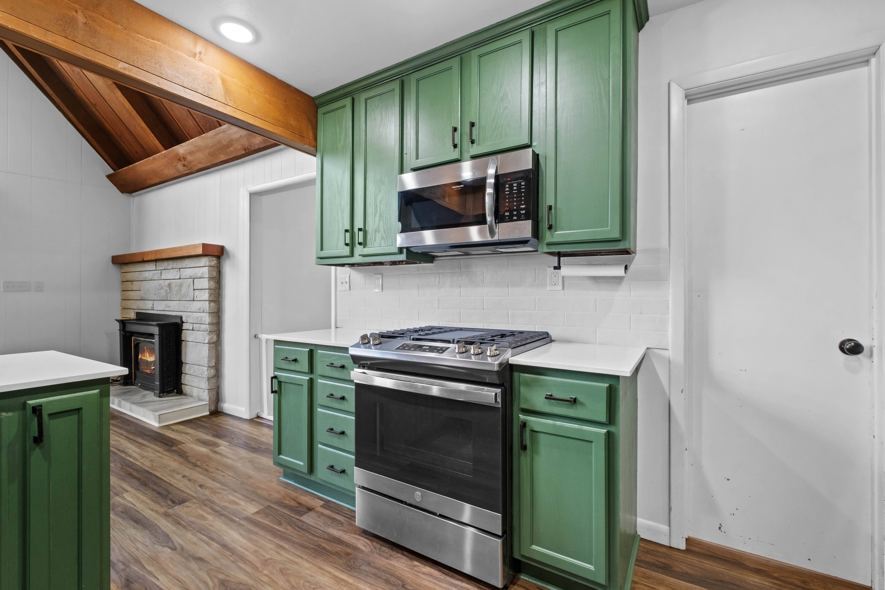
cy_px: 295
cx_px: 442
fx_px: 369
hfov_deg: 100.4
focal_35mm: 15
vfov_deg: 77.3
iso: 1000
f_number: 8
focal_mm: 10
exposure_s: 1/6
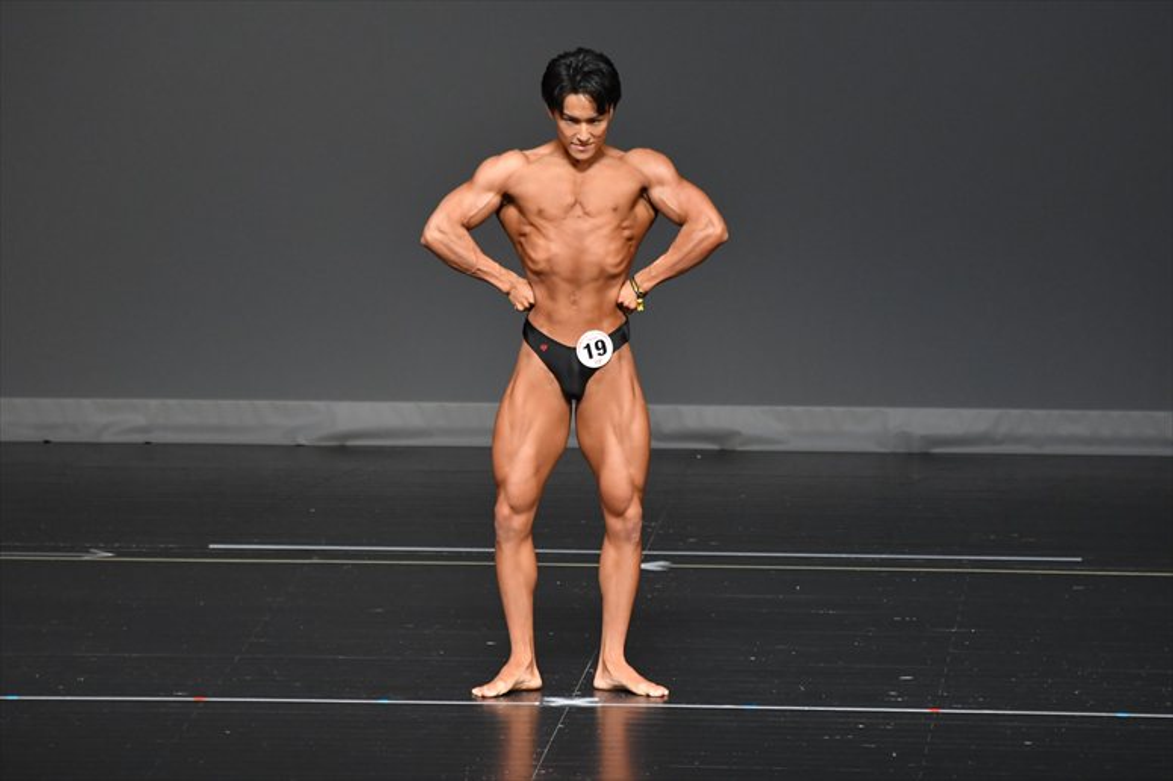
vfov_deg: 4.4
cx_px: 586
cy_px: 390
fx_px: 10259
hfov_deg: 6.5
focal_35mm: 315
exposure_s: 1/400
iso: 2500
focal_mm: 210
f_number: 5.6
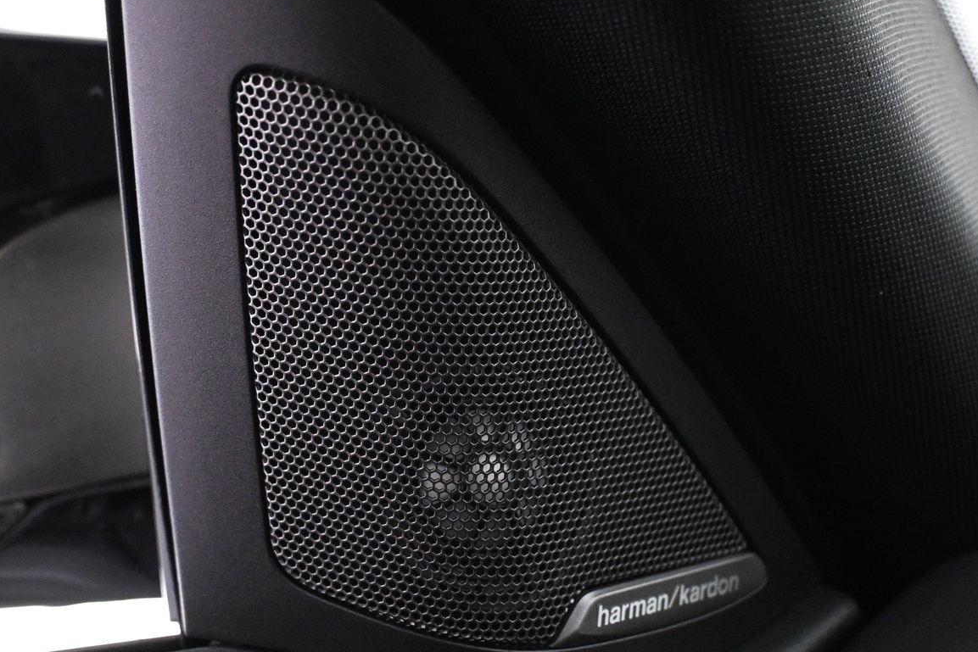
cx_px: 455
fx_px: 1603
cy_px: 364
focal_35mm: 59
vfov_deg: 23.0
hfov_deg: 33.9
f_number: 4.5
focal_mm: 28
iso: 4000
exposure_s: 1/40
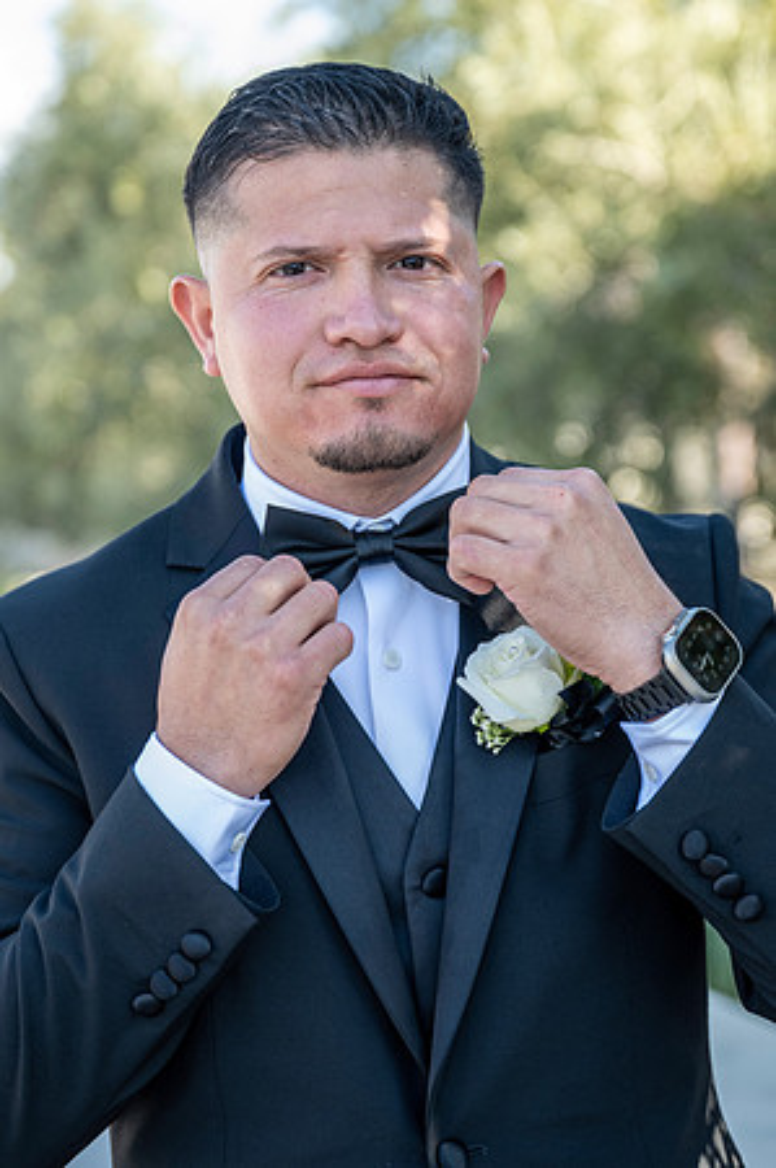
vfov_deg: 19.5
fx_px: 3403
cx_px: 388
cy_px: 584
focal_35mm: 105
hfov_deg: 13.0
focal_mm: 70
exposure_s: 1/640
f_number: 3.2
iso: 400
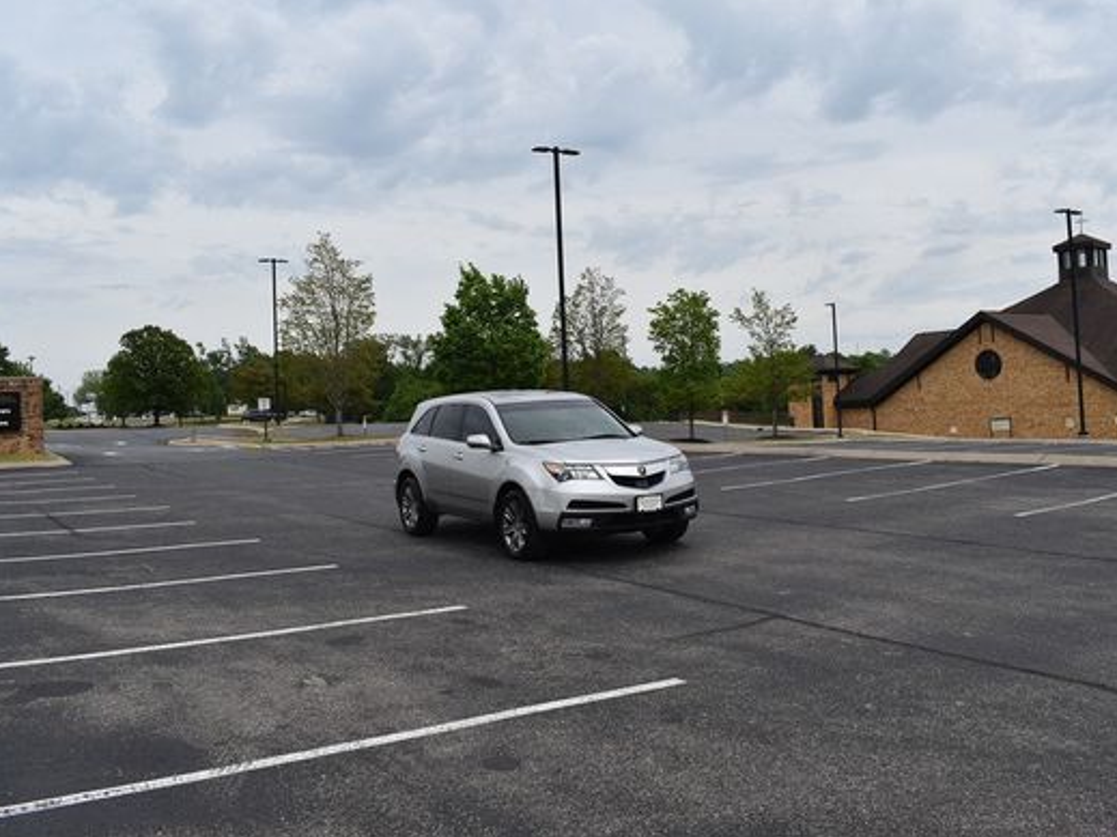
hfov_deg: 56.8
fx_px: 1032
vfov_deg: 44.1
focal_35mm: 32
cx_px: 600
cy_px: 388
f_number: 8
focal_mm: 18
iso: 100
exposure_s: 1/320
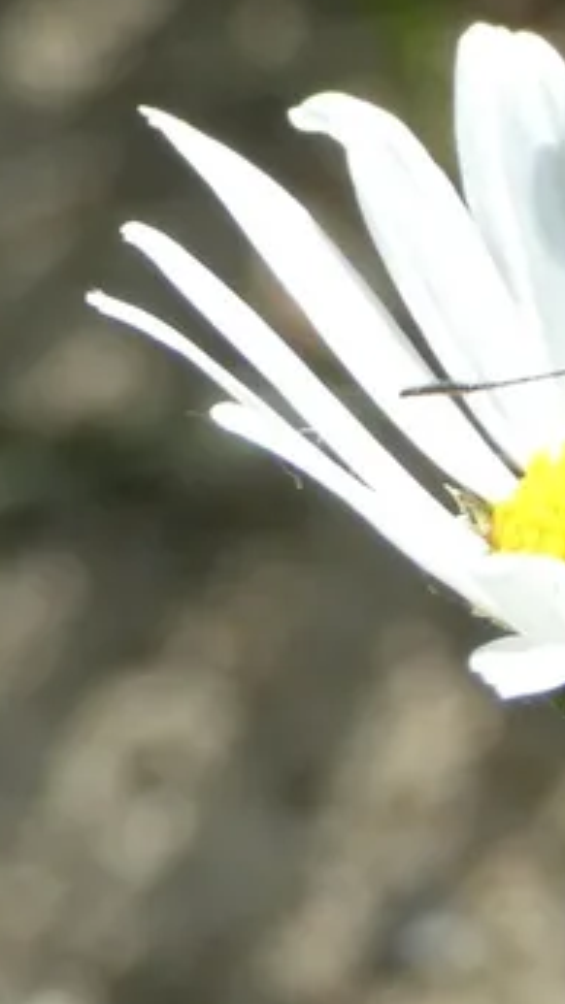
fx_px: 7593
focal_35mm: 285
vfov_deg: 7.6
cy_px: 419
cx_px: 807
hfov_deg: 4.2
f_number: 5.3
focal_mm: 25.2
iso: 80
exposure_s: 1/80
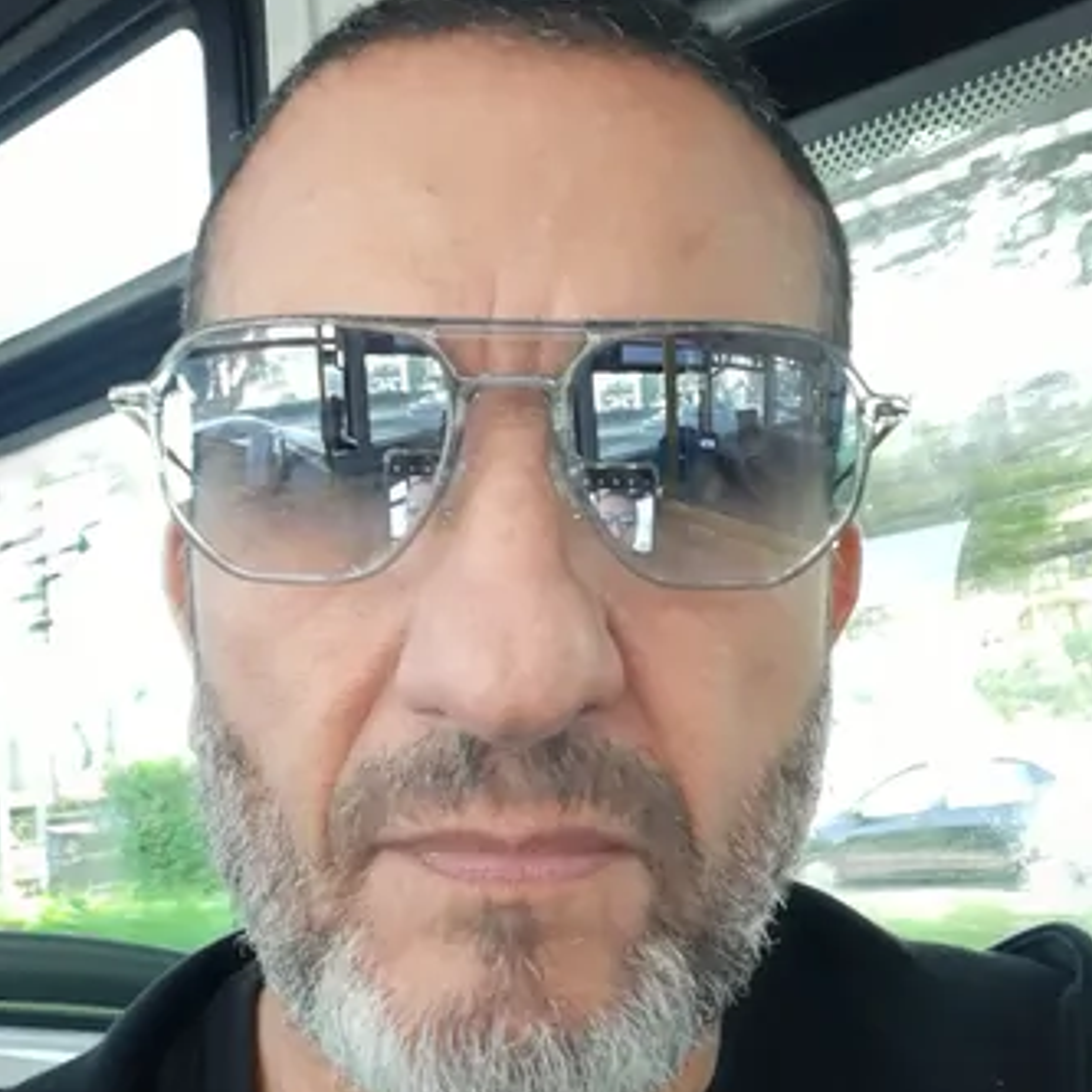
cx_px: 548
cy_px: 659
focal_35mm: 37
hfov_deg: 44.9
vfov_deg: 44.7
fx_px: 1321
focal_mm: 3.4
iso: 160
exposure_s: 1/50
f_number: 2
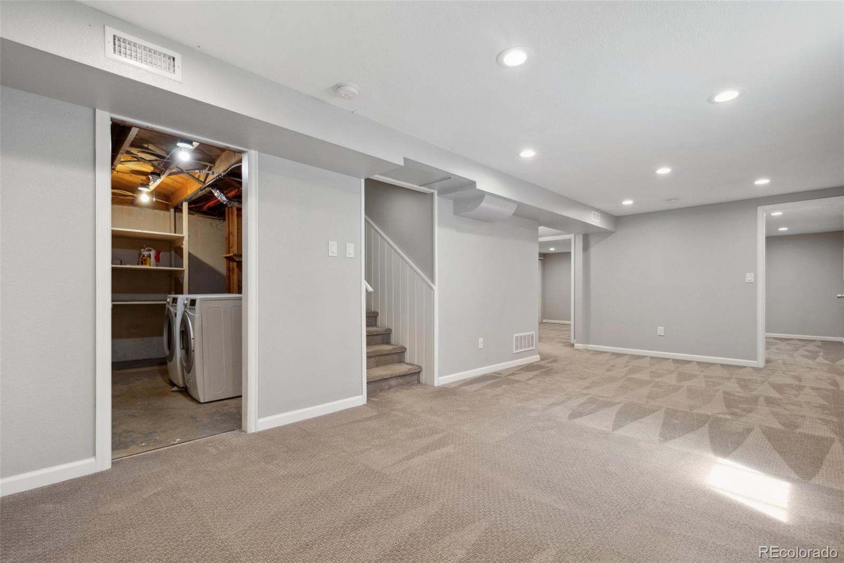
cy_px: 282
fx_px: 352
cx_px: 422
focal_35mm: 15
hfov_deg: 100.4
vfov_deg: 77.3
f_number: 8
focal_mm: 10
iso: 400
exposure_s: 1/10
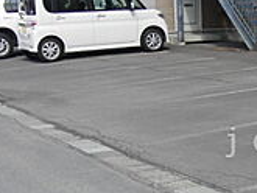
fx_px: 847
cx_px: 310
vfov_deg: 13.0
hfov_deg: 16.5
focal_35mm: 114
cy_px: 142
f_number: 3.6
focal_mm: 6.42
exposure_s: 1/500
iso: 100
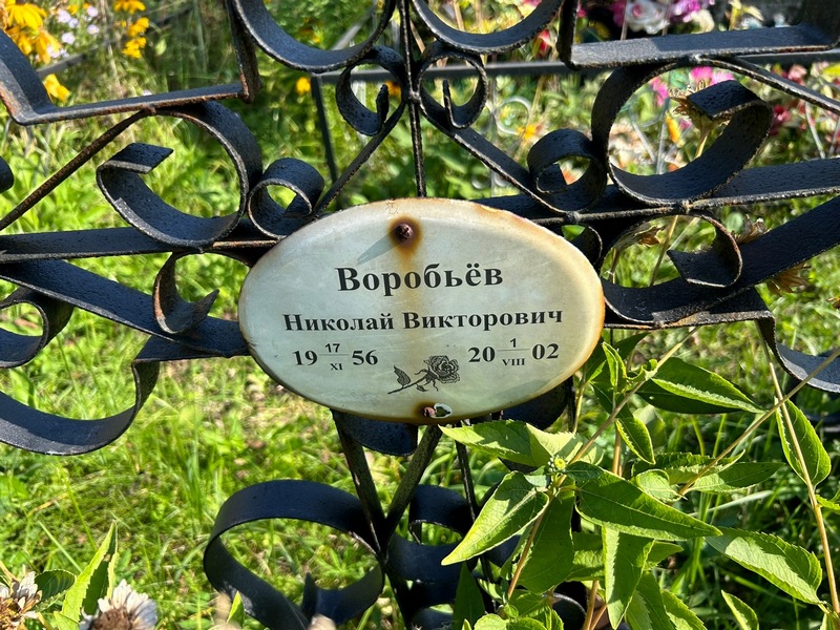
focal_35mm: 26
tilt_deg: -32.1
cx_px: 420
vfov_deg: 53.1
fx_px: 631
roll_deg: +2.3
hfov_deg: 67.3
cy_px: 315
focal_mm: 5.7
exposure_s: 1/1344
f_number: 1.5
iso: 50
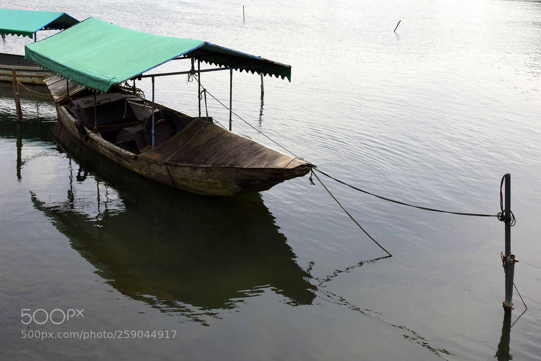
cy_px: 180
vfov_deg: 30.6
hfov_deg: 44.5
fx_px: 662
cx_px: 270
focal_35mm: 44
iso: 1250
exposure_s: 1/1000
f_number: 16
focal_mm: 44
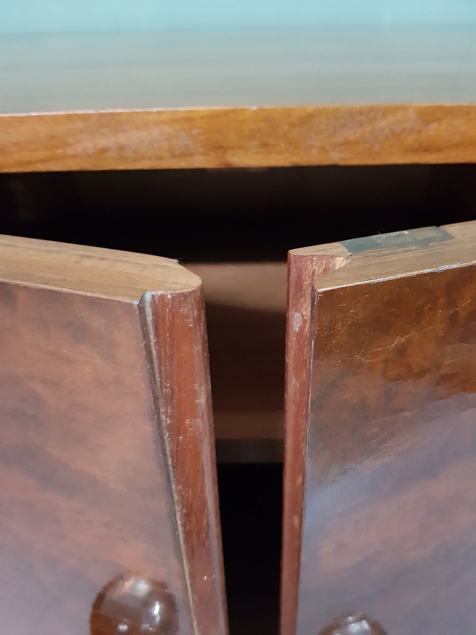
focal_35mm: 26
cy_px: 318
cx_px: 238
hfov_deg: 53.1
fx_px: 477
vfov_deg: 67.3
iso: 640
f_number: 1.7
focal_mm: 4.2
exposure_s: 1/10
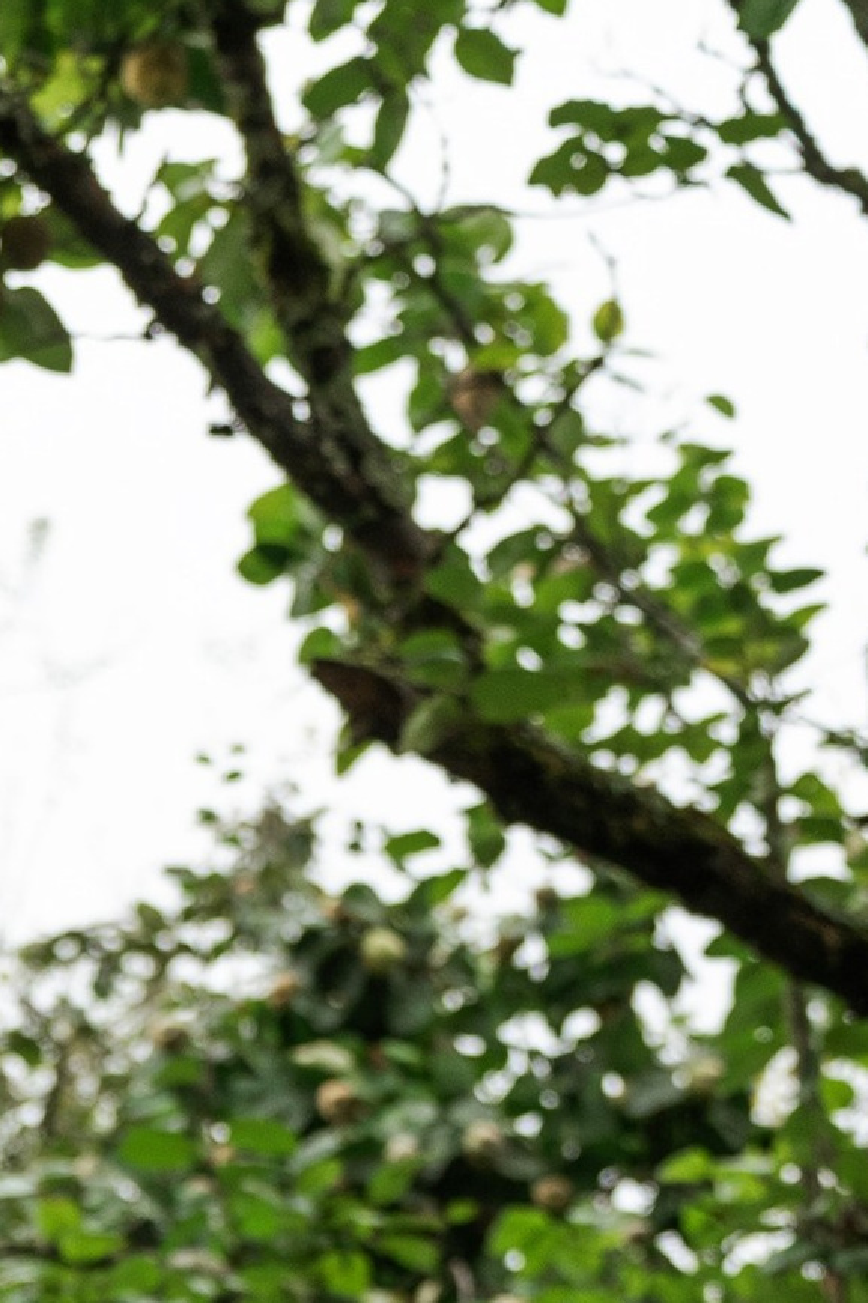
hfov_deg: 9.9
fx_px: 4812
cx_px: -493
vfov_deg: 14.4
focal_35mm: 133
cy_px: 1936
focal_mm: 30
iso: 400
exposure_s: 1/400
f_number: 3.2
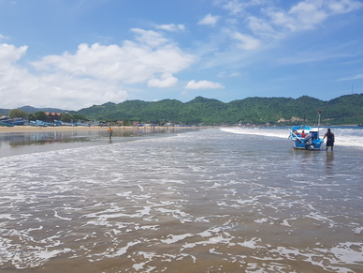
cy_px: 136
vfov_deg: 51.4
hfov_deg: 65.3
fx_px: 283
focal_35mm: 27
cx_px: 177
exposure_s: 1/3136
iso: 40
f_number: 1.7
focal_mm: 4.2
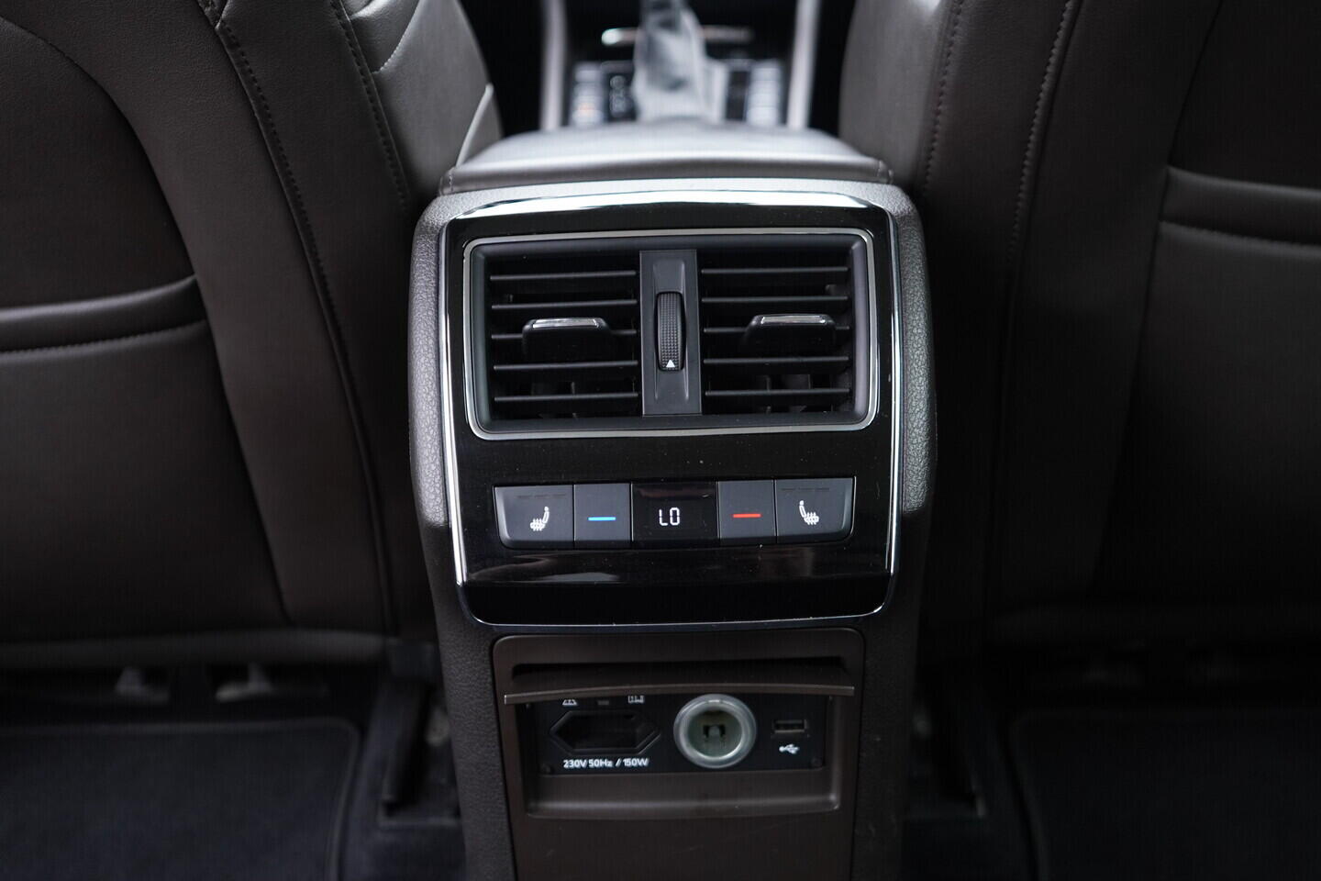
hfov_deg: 53.1
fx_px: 1321
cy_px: 440
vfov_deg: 36.9
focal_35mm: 36
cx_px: 660
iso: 640
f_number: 2.8
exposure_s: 1/40
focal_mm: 24
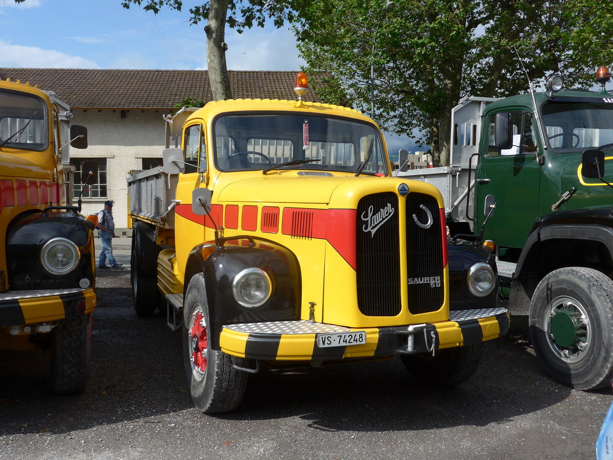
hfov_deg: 54.0
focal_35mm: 34
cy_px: 230
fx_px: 602
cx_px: 306
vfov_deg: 41.8
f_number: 2.8
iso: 80
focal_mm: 7
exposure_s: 1/1600
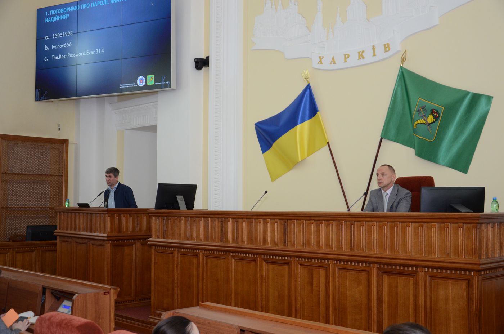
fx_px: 629
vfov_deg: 29.7
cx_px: 252
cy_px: 167
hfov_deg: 43.7
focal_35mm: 45
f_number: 4.2
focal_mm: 30
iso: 1000
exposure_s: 1/200
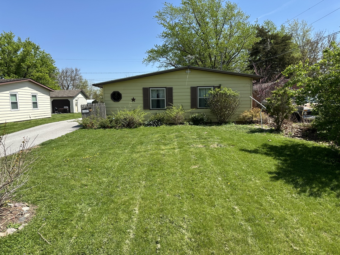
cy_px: 128
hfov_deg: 71.6
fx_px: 236
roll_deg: +0.9
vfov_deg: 56.8
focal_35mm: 24
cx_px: 170
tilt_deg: -6.3
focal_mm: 6.86
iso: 80
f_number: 1.78
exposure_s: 1/3058
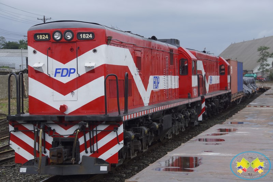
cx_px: 136
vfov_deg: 15.2
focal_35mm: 90
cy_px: 91
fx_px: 682
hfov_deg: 22.6
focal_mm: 60
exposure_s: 1/320
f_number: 7.1
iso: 100
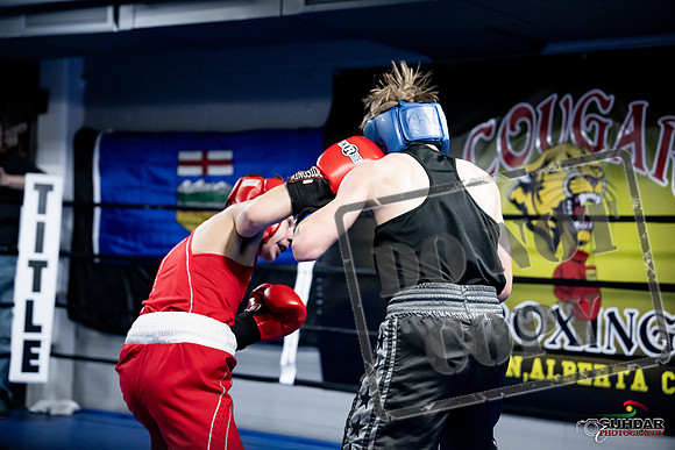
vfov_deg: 19.5
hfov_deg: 28.8
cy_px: 225
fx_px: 1313
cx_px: 338
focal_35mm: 70
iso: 8000
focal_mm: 70
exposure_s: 1/1000
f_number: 2.8
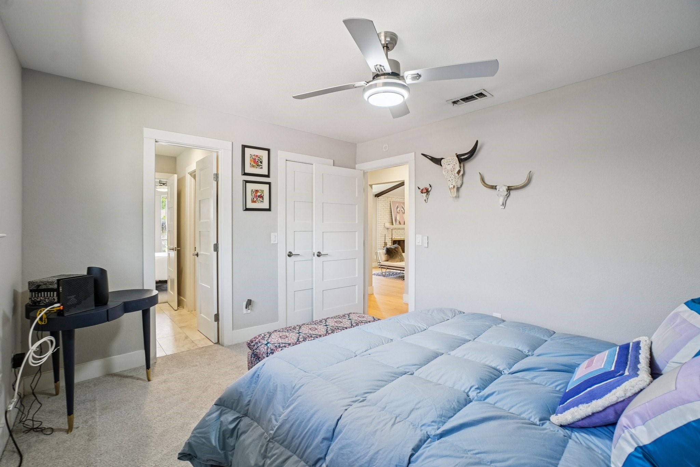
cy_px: 234
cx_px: 350
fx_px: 292
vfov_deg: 77.3
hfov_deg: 100.4
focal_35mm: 15
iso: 400
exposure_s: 1/15
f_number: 8
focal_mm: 10
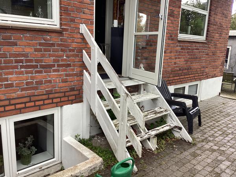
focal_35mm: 31
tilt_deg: -14.2
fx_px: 211
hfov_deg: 58.4
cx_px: 118
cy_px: 88
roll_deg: -0.2
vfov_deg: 45.4
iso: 64
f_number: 2.4
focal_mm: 3.3
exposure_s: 1/120
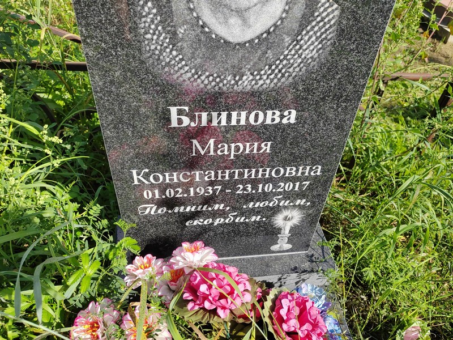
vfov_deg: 51.4
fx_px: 353
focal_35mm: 27
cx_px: 226
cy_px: 170
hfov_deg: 65.3
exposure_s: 1/1200
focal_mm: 5.52
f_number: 1.9
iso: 100
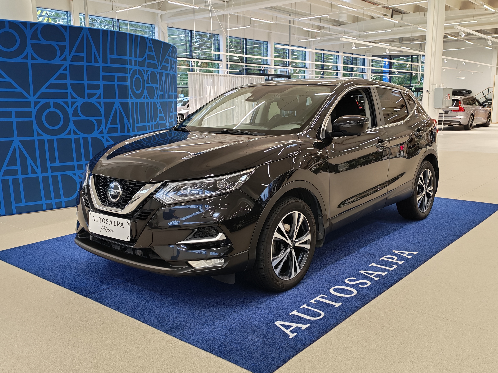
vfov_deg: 41.8
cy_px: 186
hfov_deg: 54.0
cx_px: 249
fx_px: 489
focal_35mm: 34
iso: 400
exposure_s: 1/100
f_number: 1.9
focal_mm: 6.12
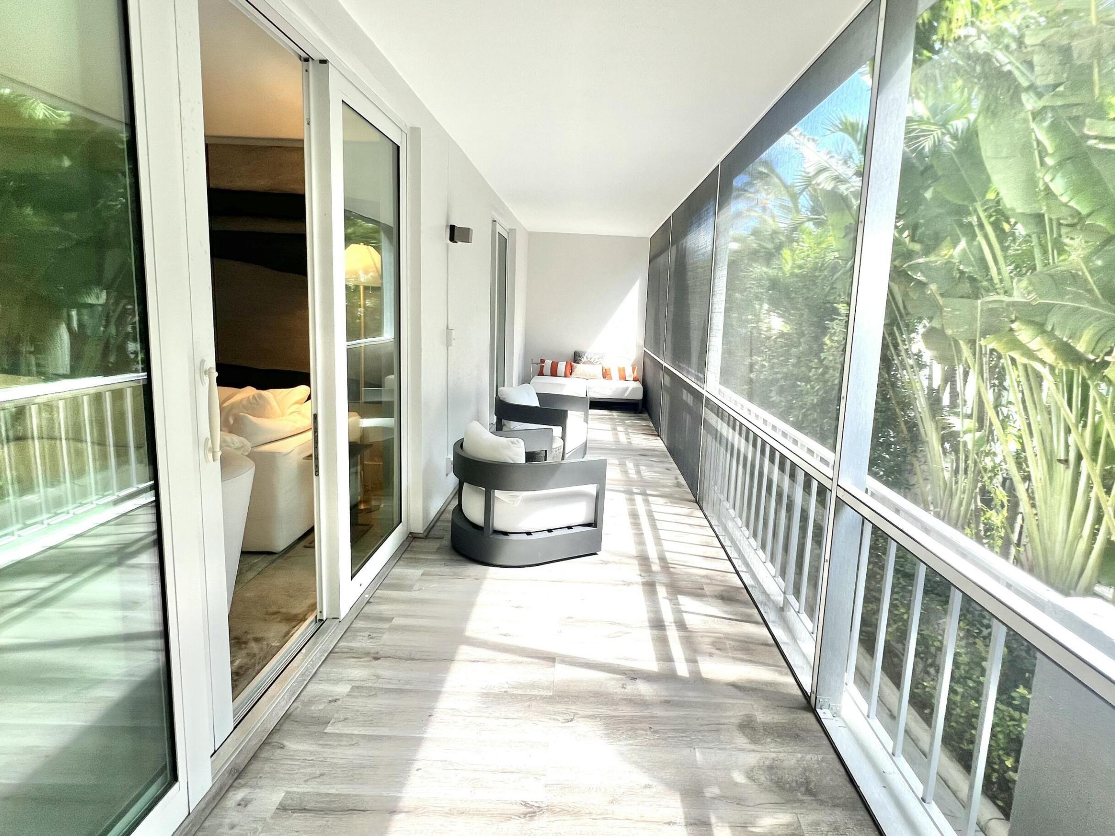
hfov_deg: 94.4
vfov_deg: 77.9
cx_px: 591
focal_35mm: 16
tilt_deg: -8.3
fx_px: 515
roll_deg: -2.4
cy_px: 383
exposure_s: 1/99
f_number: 1.8
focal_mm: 1.57
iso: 32
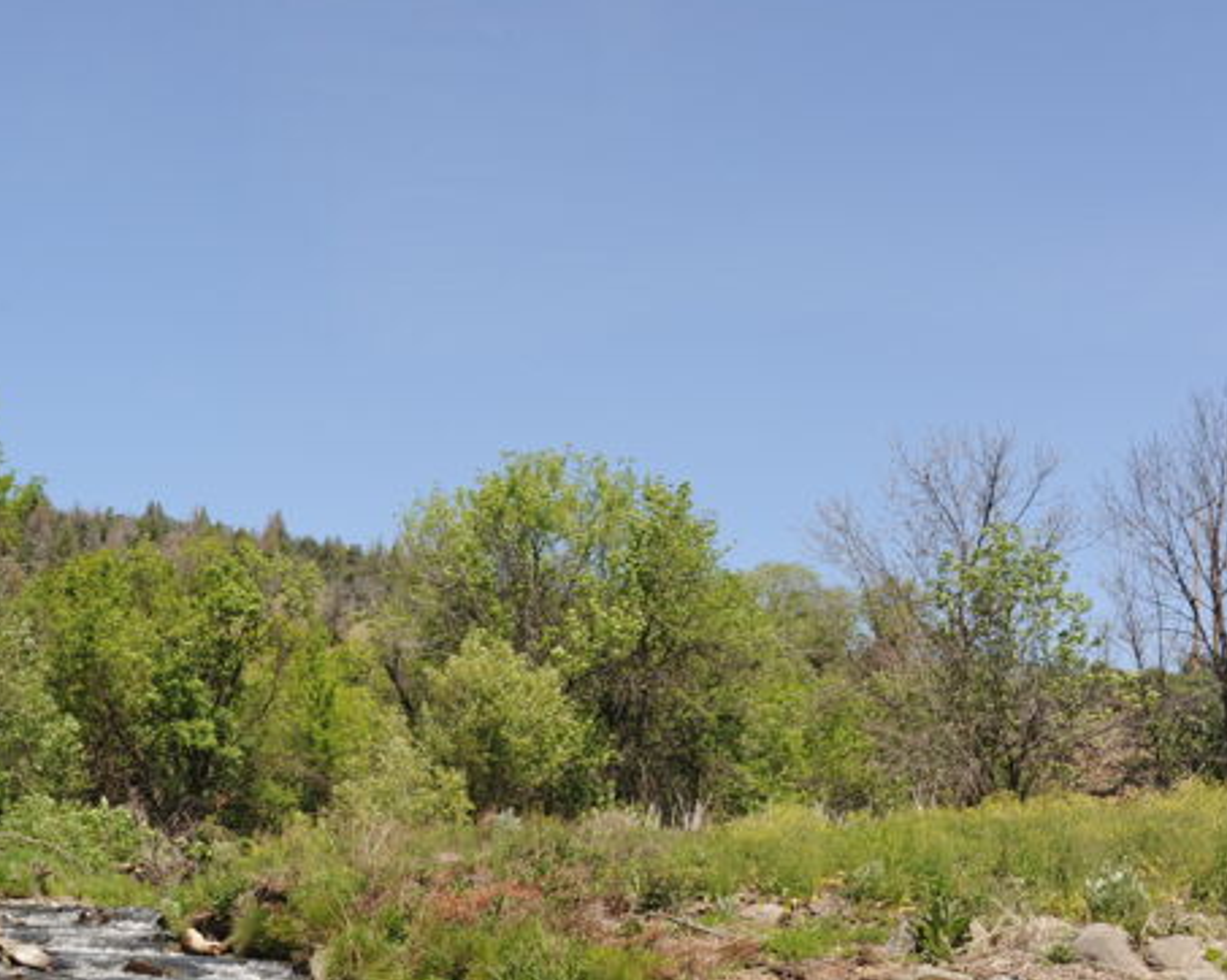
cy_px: 685
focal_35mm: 58
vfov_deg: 26.0
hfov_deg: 31.6
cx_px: 238
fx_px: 2105
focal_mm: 35
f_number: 11
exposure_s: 1/250
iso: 250
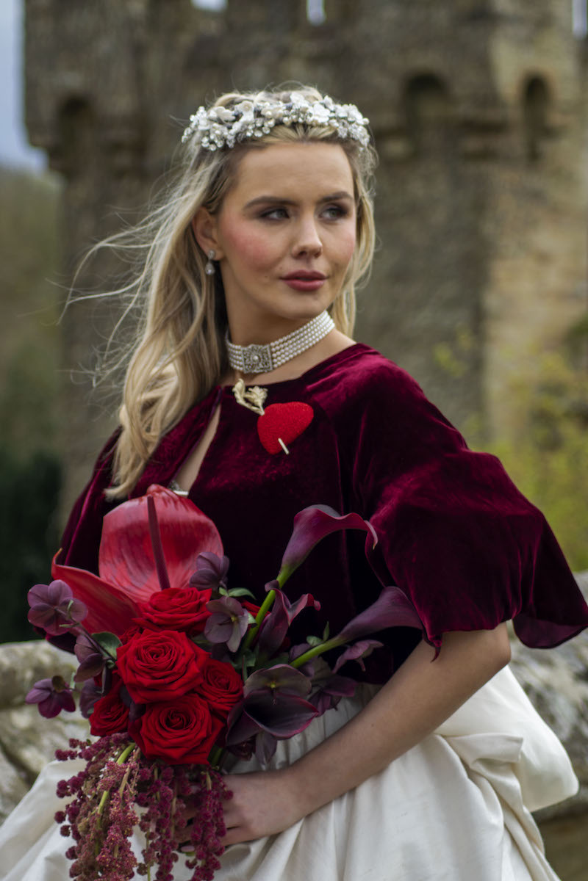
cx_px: 294
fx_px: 2572
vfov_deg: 19.5
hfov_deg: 13.0
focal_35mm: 105
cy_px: 440
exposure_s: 1/250
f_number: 4
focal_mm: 70
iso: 100
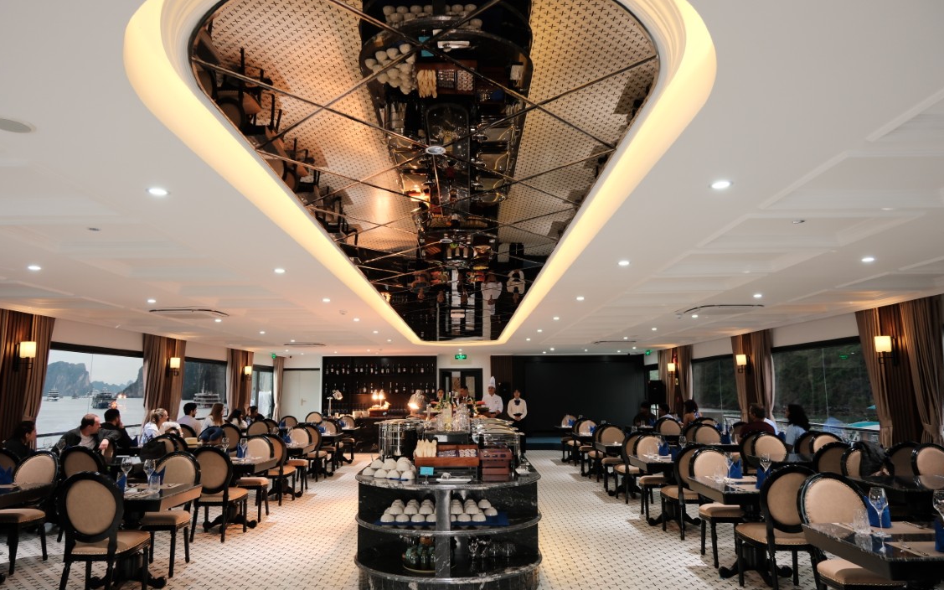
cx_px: 464
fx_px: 643
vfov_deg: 49.3
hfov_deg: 72.5
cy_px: 295
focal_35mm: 25
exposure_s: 1/20
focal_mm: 16
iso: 400
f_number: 4
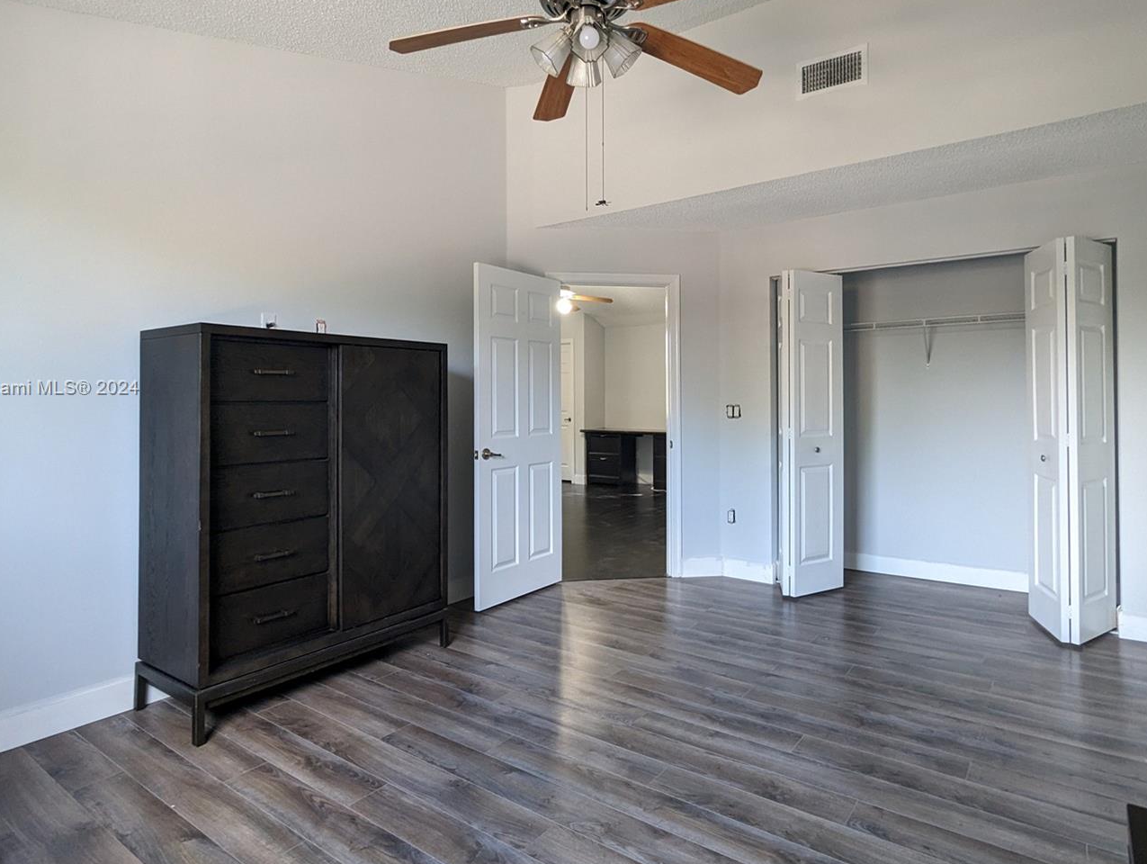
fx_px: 664
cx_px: 568
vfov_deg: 65.9
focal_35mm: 20
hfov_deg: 81.7
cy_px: 389
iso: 109
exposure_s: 1/23.8
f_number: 2.2
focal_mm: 2.35
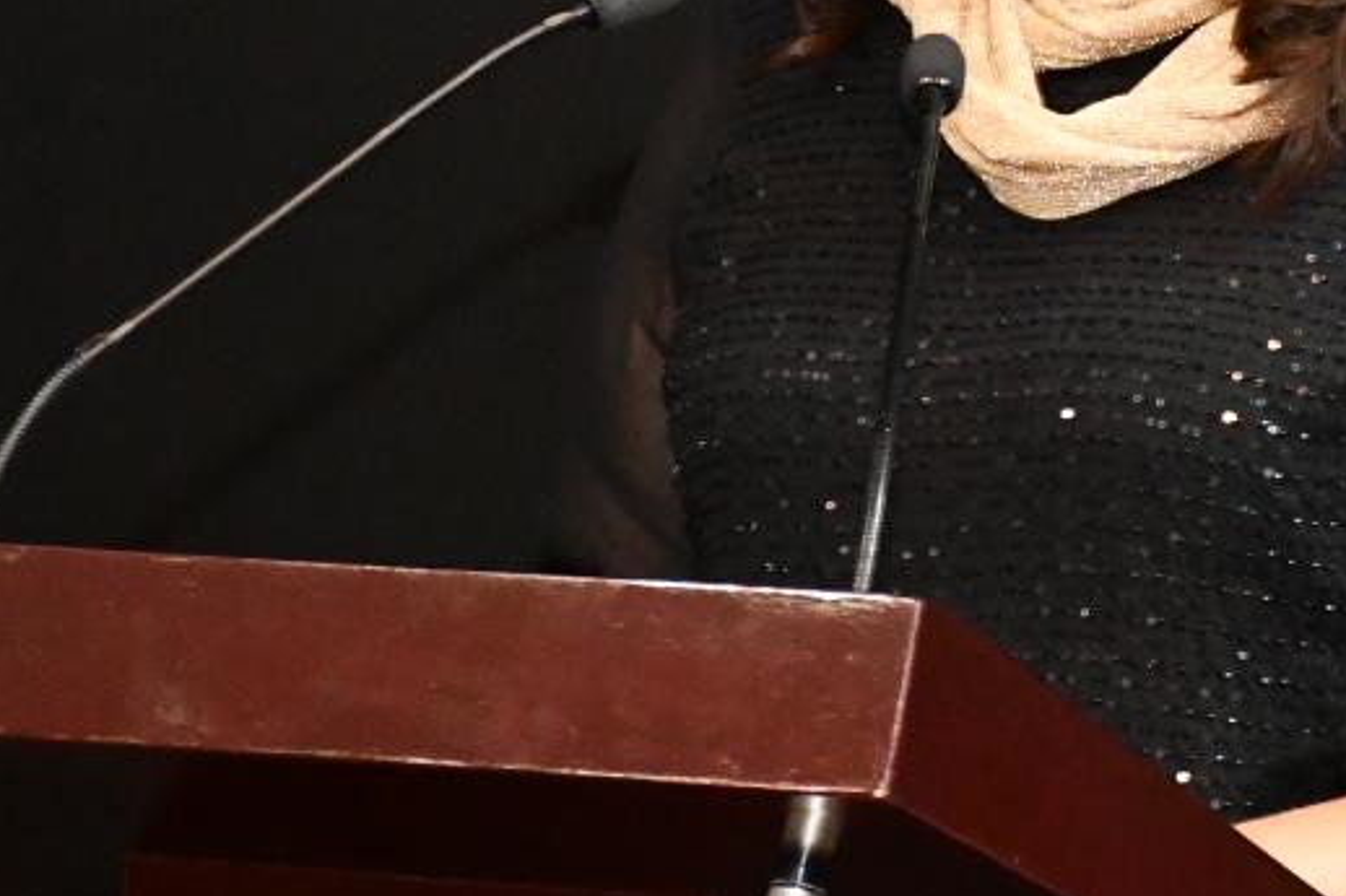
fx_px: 10876
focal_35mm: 291
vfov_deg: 4.7
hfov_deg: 7.1
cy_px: 275
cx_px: 920
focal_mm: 62
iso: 6400
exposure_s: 1/60
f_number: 5
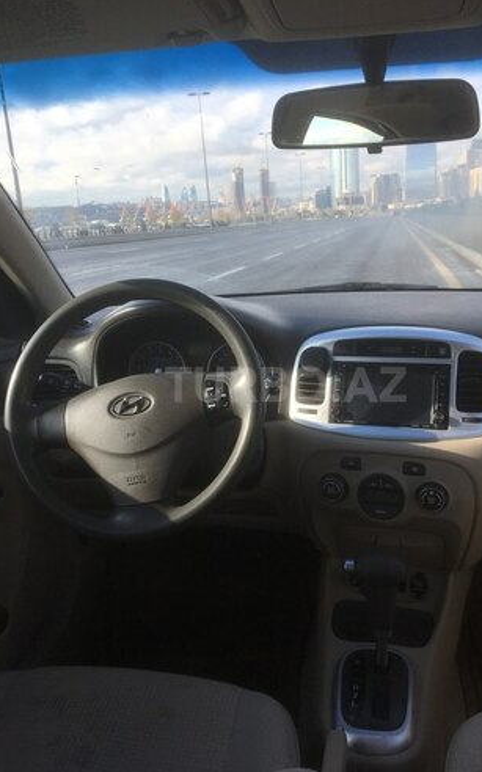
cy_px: 384
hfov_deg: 40.4
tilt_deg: -13.2
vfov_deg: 61.3
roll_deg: +4.0
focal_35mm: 31
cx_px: 286
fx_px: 652
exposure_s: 1/641
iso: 25
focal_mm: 4.15
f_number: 2.2
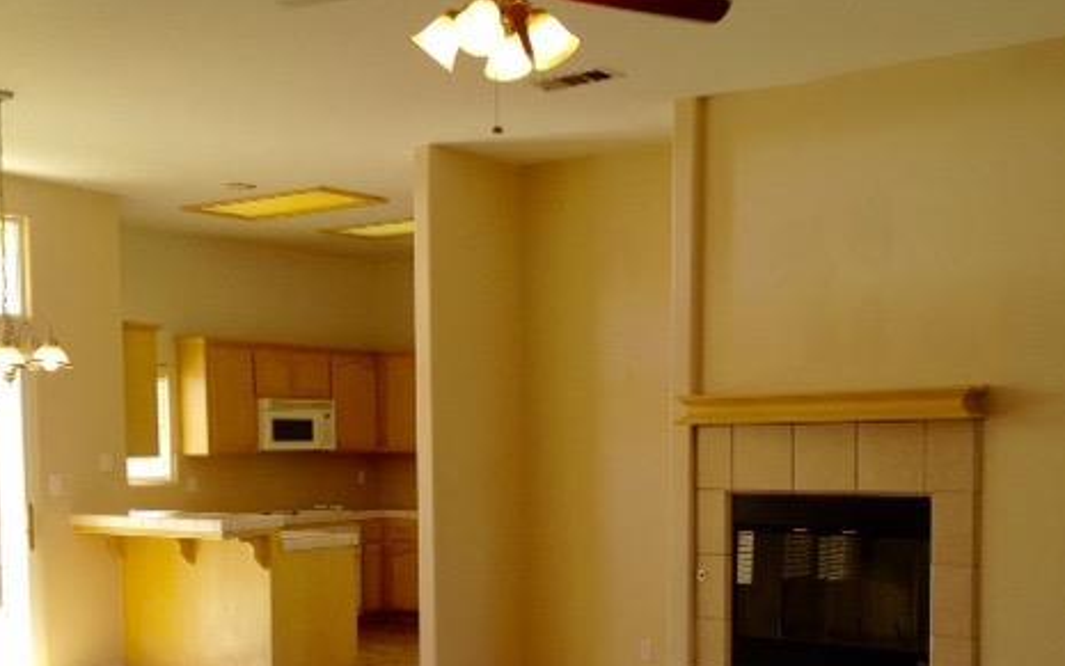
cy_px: 524
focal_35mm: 51
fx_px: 1481
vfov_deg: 25.0
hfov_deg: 39.6
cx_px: 550
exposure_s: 1/141
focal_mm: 4.28
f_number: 2.4
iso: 50
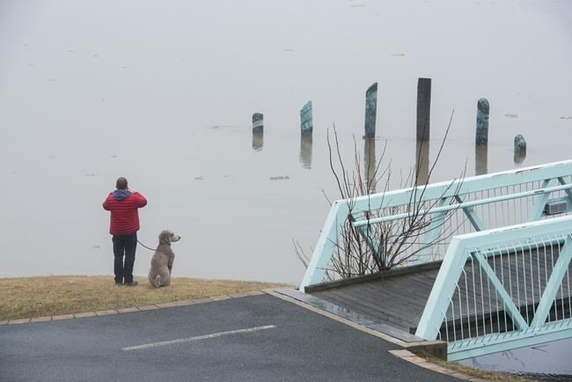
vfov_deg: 9.5
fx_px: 2305
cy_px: 191
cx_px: 286
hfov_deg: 14.1
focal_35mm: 145
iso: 640
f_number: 9
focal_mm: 145
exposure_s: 1/320
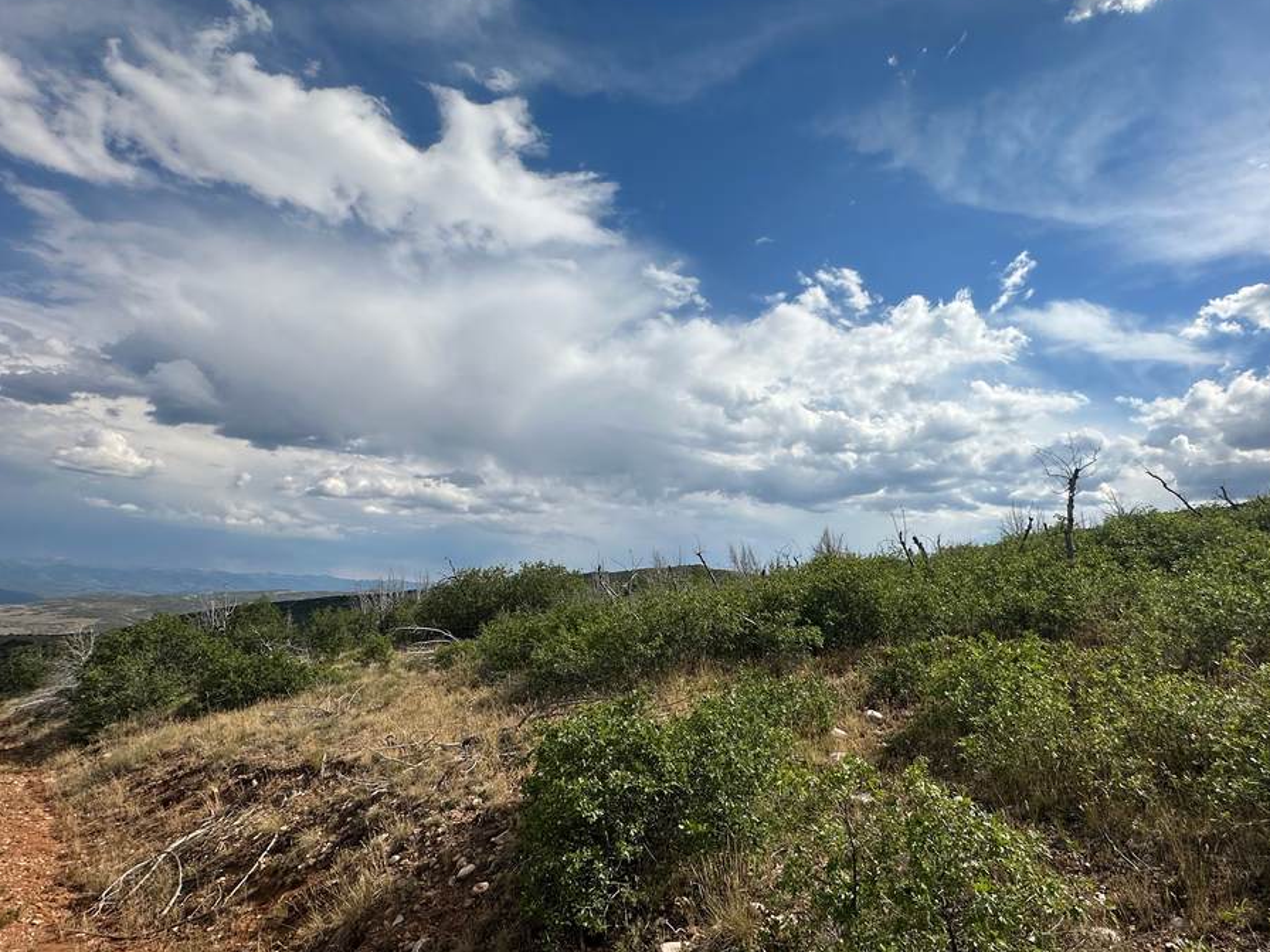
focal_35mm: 20
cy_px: 455
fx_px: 734
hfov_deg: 81.3
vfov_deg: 65.9
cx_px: 724
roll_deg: -1.8
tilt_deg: +11.0
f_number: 2.2
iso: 50
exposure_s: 1/5291
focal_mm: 2.22
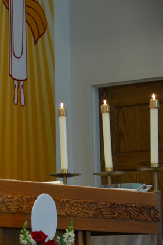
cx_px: -17
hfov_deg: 6.3
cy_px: 122
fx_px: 1466
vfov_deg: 9.5
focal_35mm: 216
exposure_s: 1/30
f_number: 5.3
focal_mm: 95
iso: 800
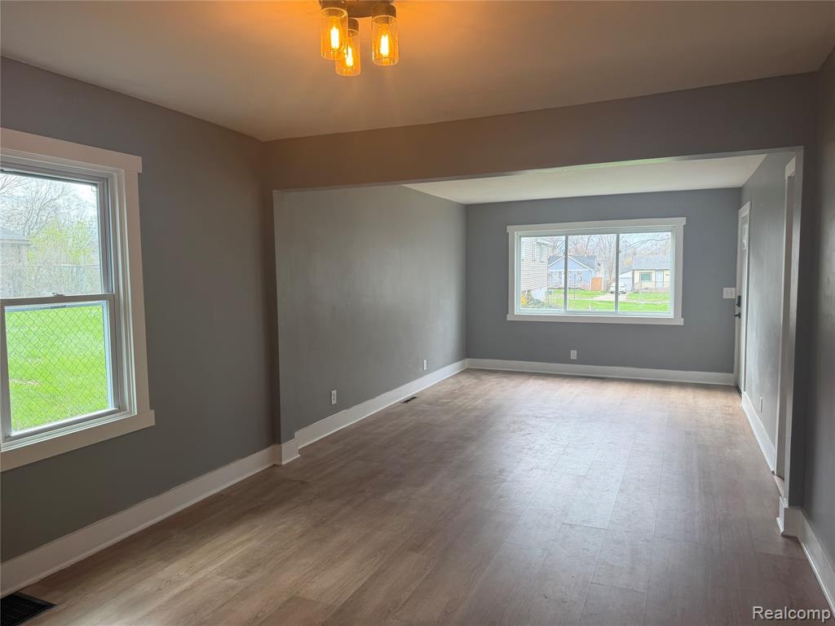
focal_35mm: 24
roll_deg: +0.6
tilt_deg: -3.8
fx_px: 579
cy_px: 313
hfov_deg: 71.6
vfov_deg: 56.8
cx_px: 418
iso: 80
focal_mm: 6.76
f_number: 1.78
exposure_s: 1/175
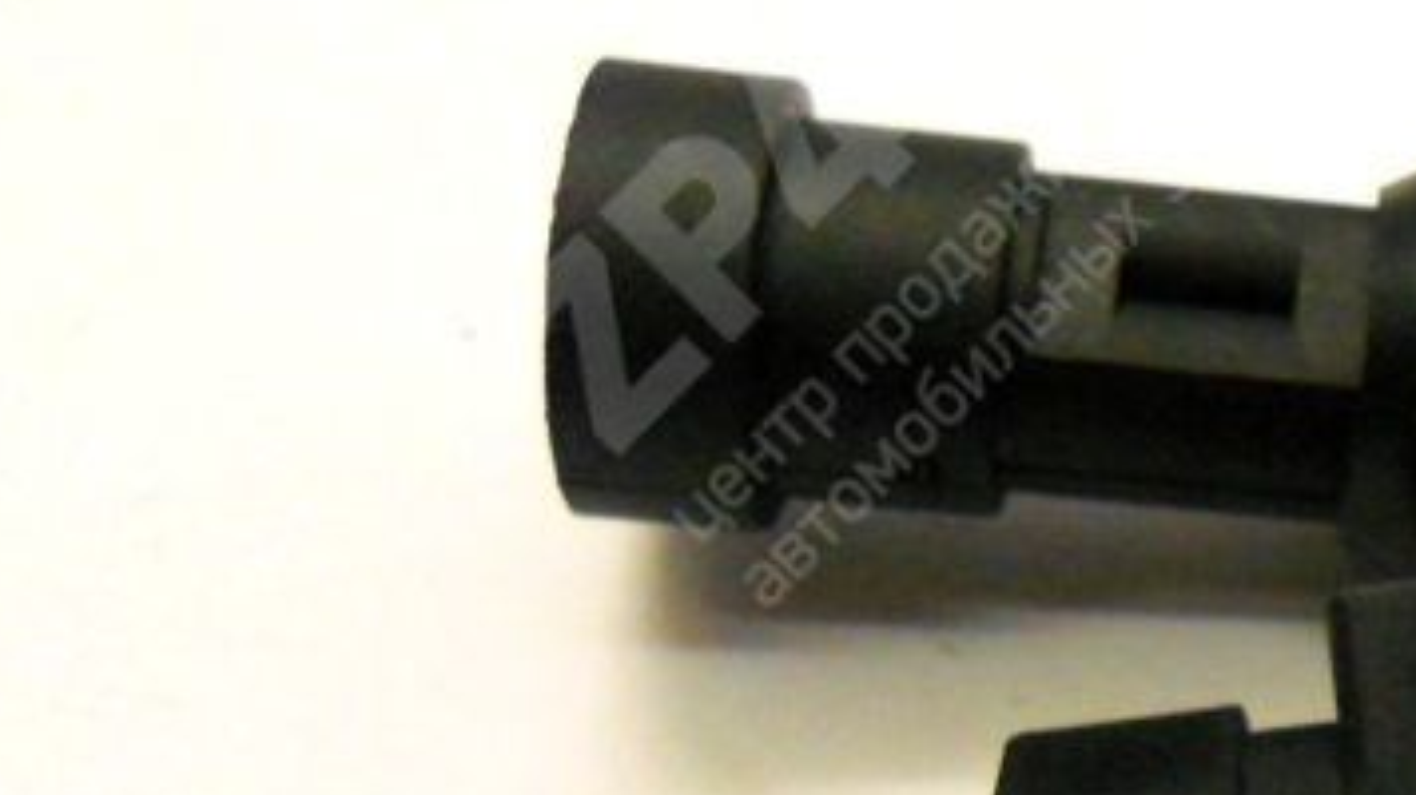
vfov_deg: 12.2
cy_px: 847
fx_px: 3678
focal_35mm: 98
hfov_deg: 20.3
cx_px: 1734
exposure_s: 1/125
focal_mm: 5.8
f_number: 3.5
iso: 400
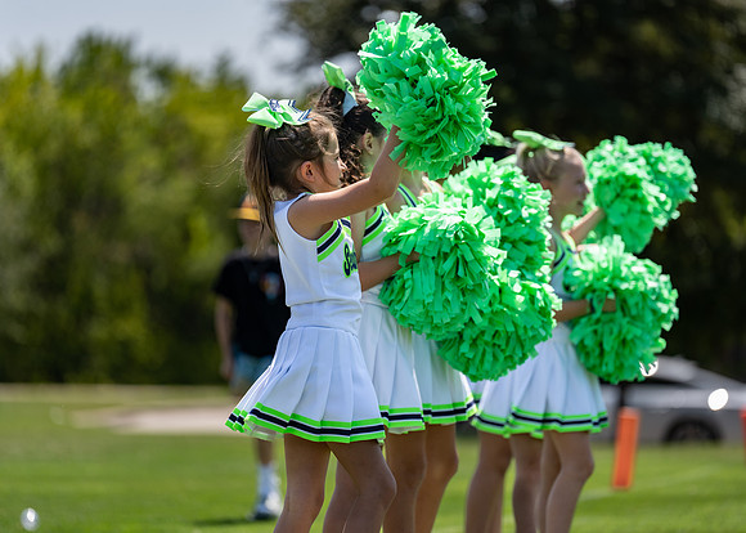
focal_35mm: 196
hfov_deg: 10.3
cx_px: 373
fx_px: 4158
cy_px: 266
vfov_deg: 7.3
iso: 100
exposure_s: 1/1250
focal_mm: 178
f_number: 2.8
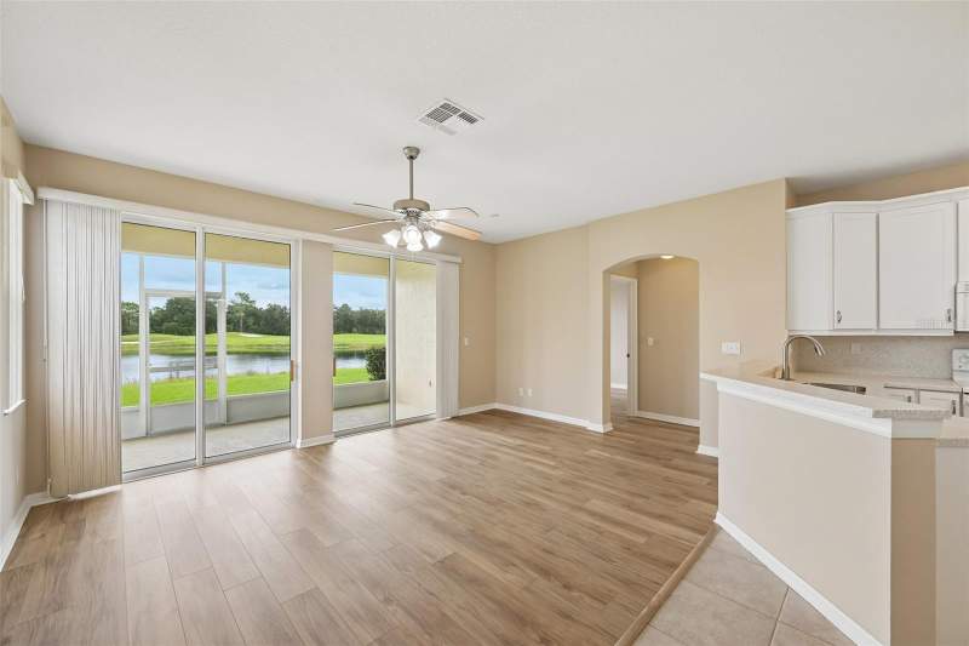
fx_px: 377
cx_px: 484
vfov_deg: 81.2
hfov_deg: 104.3
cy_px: 323
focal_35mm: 14
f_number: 8
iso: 400
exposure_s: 1/160
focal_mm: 14
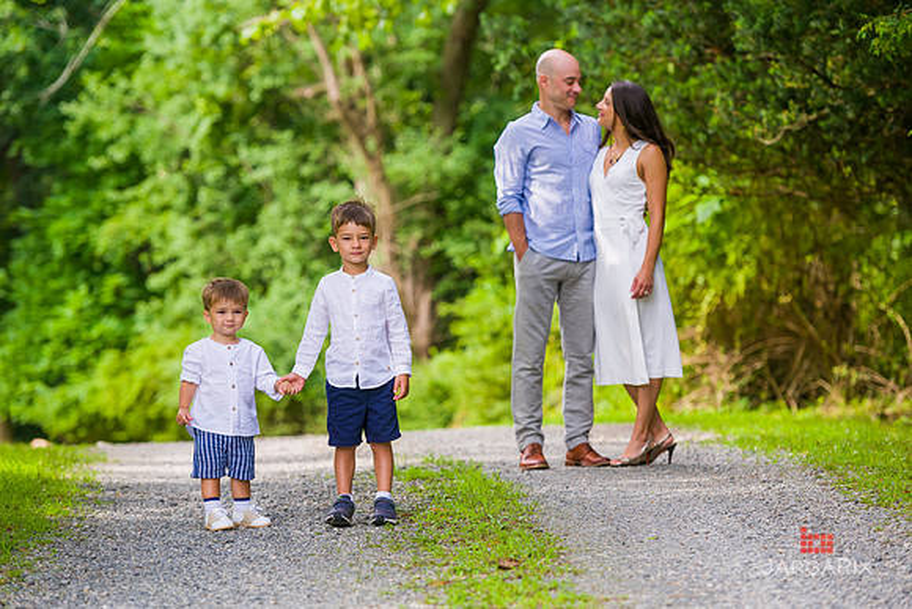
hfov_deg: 15.2
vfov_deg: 10.2
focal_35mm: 135
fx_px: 3421
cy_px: 304
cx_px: 456
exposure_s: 1/640
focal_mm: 135
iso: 200
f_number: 4
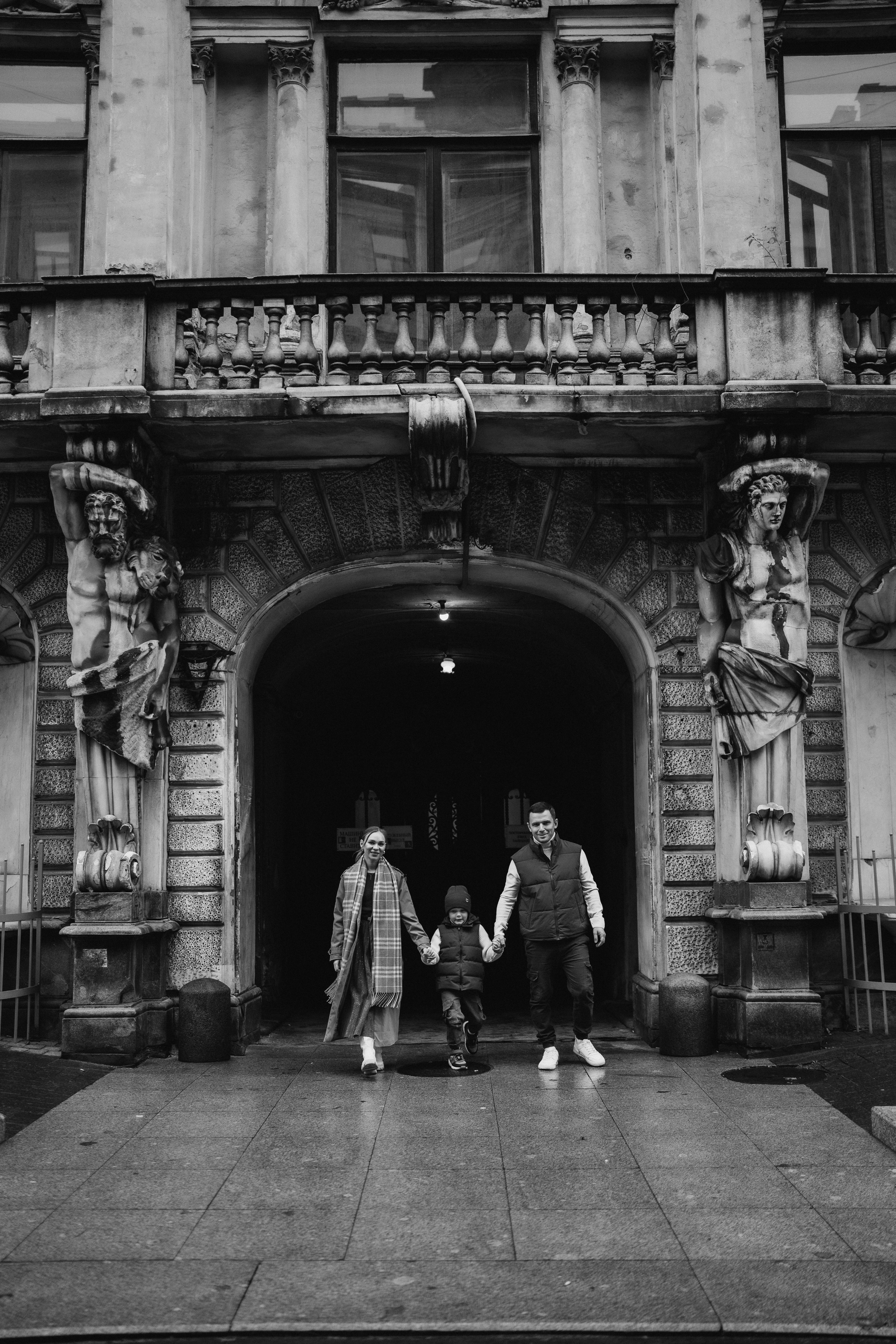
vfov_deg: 54.4
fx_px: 1307
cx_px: 448
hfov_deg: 37.9
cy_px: 672
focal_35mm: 35
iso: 800
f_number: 1.4
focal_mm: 35
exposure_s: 1/2500
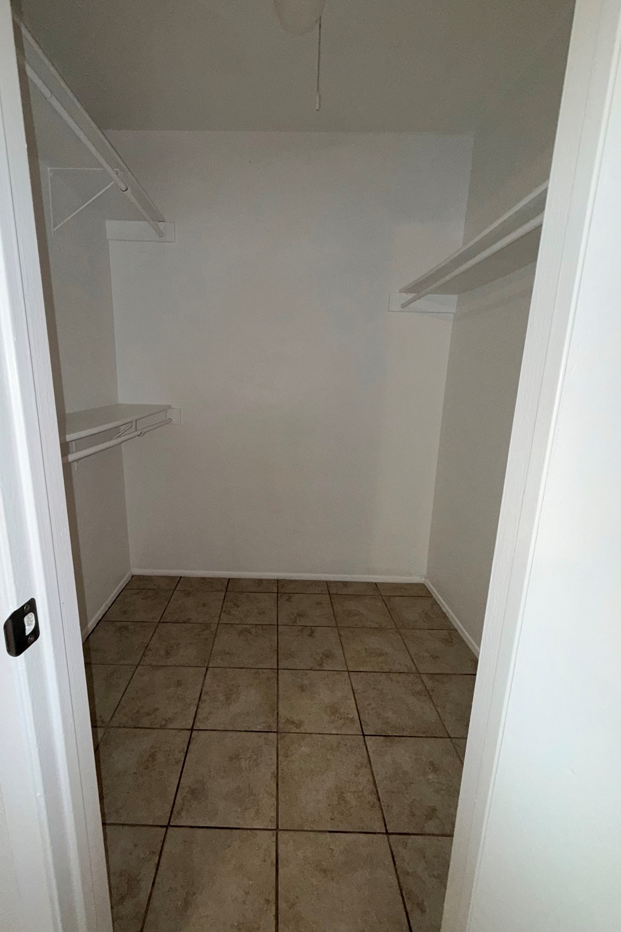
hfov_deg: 76.9
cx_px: 269
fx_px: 388
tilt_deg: -11.7
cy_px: 466
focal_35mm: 15
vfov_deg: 100.4
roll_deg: -1.2
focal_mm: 2.22
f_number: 2.2
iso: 160
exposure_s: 1/60
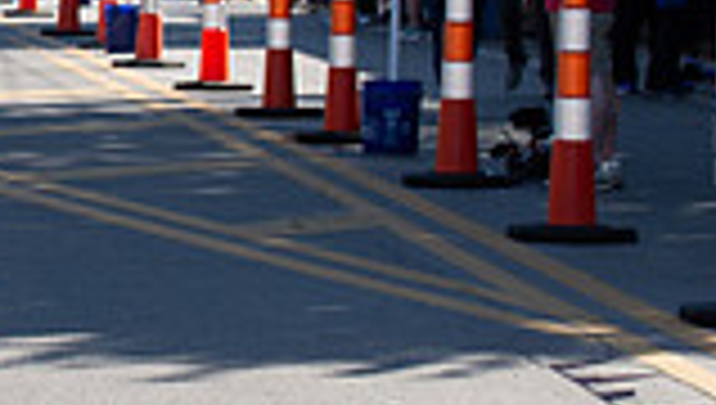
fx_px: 5077
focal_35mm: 267
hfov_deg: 7.9
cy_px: 25
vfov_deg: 4.6
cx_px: -450
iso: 200
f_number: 9
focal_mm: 70
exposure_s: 1/250
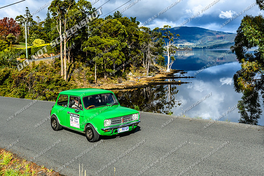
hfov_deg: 41.1
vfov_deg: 28.1
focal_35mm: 48
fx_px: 352
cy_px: 88
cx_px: 132
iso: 320
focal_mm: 32
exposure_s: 1/5000
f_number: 4.5
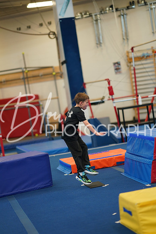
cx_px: 78
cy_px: 117
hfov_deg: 16.1
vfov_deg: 23.9
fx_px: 552
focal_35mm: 85
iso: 800
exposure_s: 1/500
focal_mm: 85
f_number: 1.4
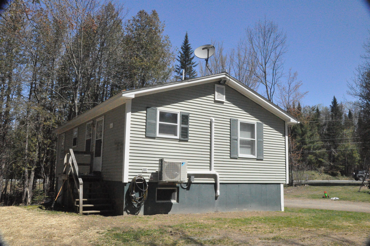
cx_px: 185
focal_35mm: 33
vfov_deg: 39.9
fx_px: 339
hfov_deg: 57.3
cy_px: 123
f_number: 18
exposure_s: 1/1250
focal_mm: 22
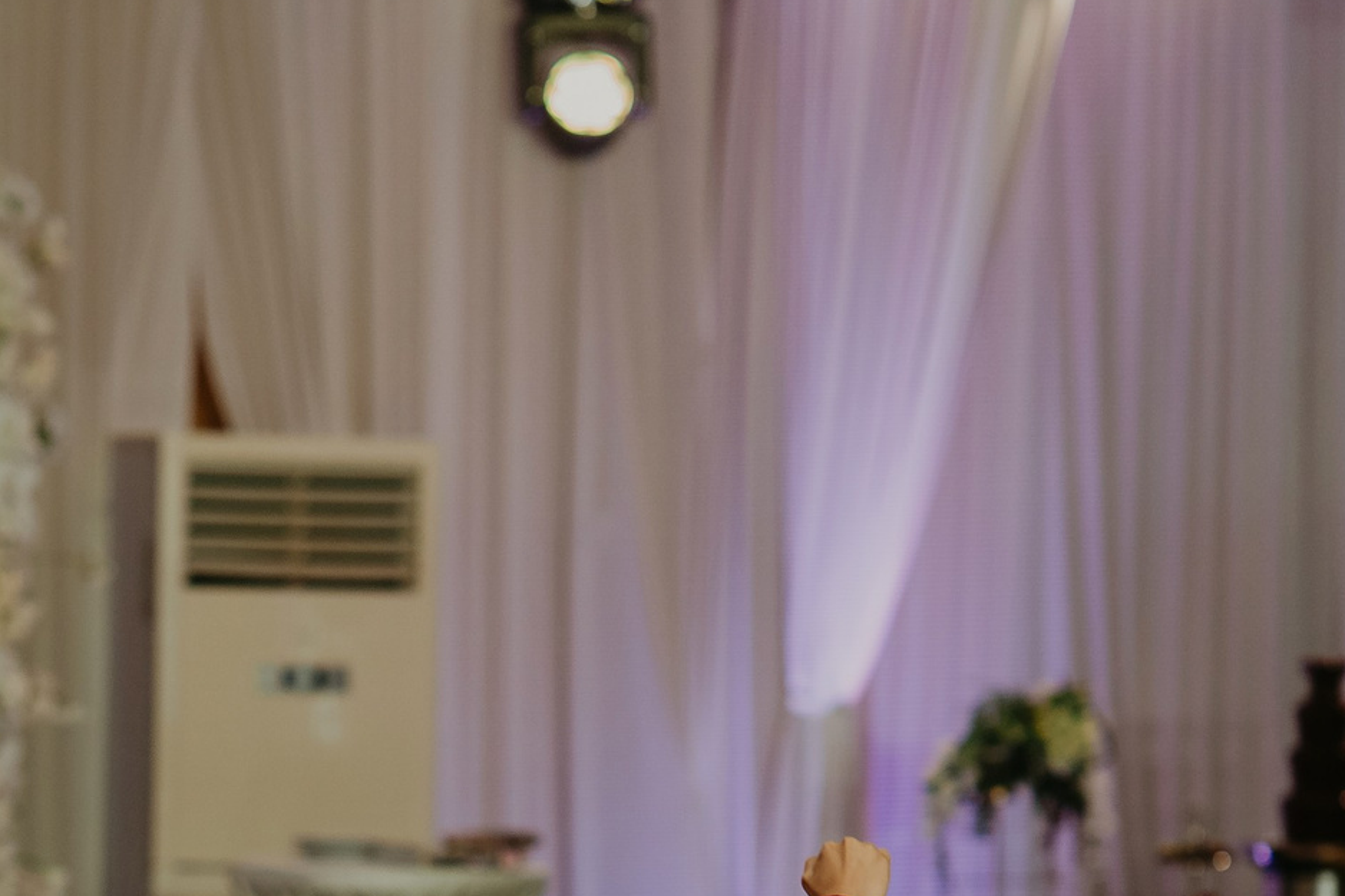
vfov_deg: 5.9
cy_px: 1067
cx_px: 285
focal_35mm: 232
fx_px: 8666
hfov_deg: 8.9
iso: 640
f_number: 1.8
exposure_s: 1/800
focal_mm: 85
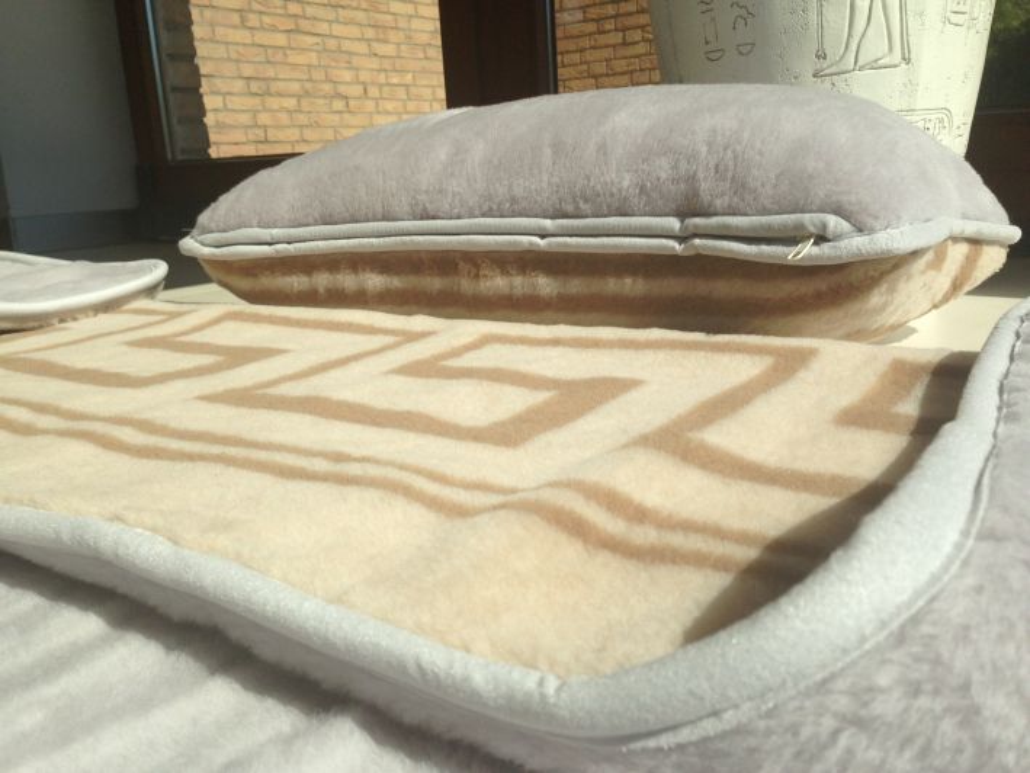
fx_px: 982
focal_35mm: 33
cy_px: 386
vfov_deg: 43.0
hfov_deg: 55.3
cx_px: 515
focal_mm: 4.13
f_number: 2.4
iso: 50
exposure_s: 1/2008
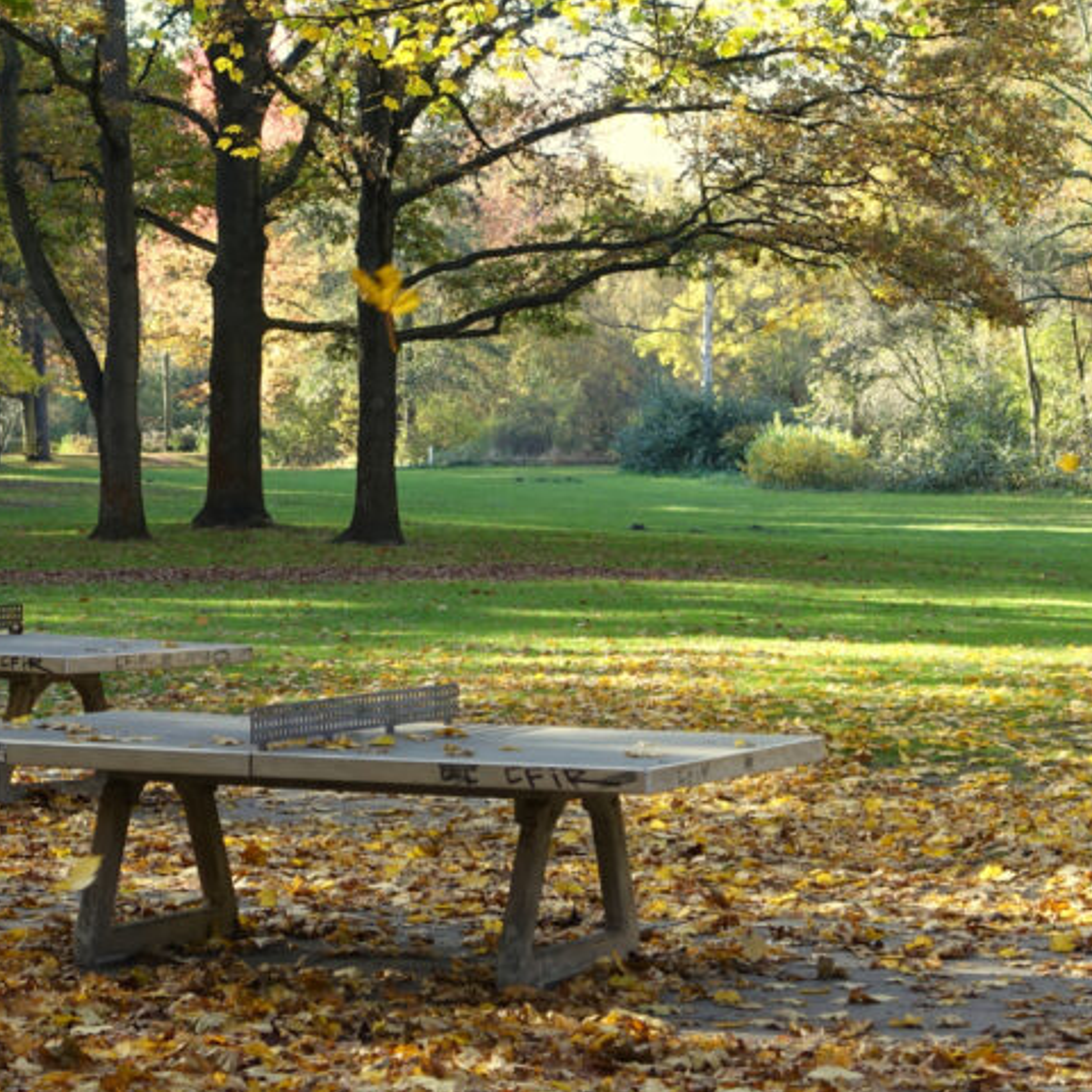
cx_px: 607
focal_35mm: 116
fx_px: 4140
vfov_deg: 15.0
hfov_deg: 15.0
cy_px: 465
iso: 125
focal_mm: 23.5
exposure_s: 1/100
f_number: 4
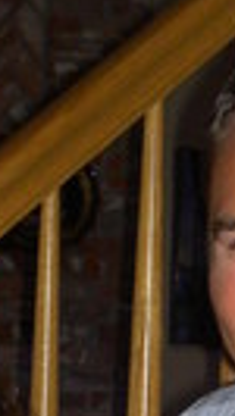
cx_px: 113
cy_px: 450
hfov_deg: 5.9
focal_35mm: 207
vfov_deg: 10.3
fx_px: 2289
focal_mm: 8
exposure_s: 1/60
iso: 100
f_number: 2.8
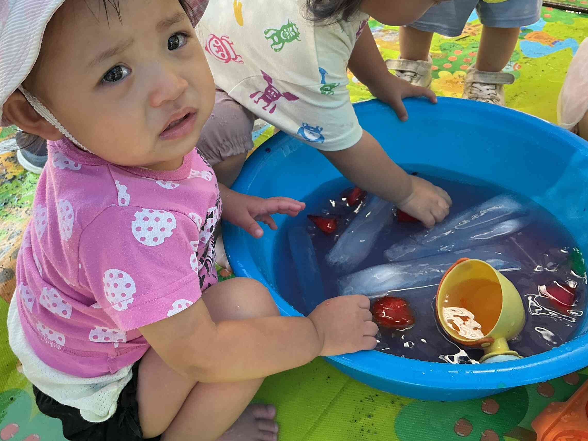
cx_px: 286
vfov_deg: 39.5
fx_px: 611
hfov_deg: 51.4
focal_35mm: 36
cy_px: 183
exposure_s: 1/120
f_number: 1.8
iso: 32
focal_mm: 3
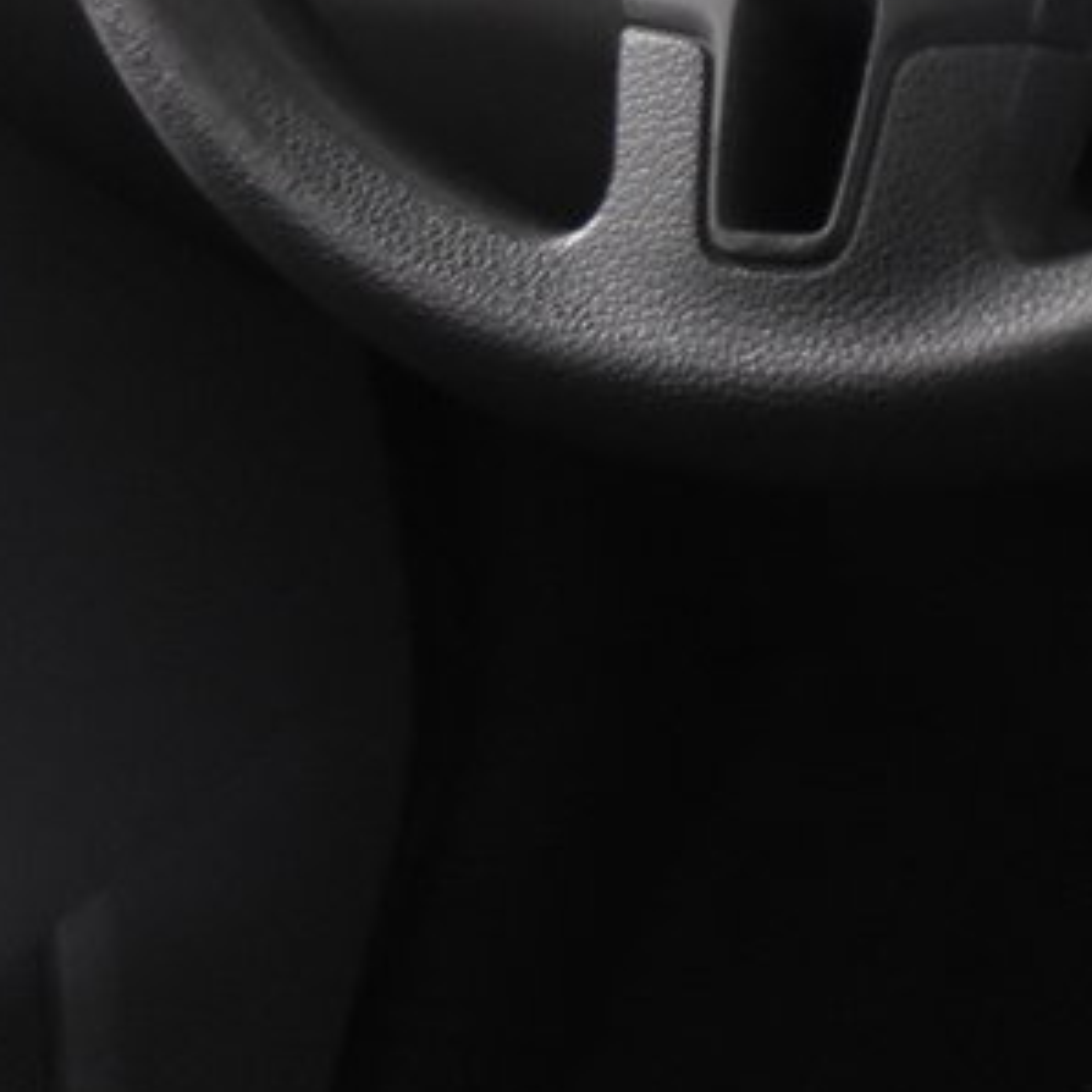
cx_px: 2177
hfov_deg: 9.6
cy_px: -313
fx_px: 6061
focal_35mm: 170
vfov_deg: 10.1
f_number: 3.3
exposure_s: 1/50
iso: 3600
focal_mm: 31
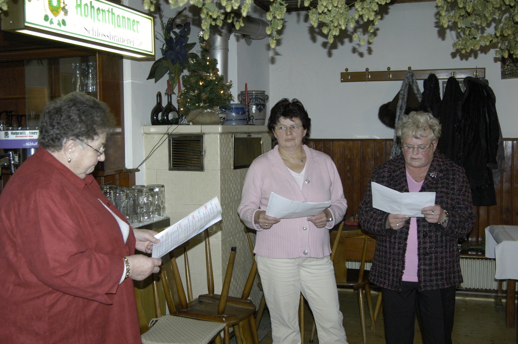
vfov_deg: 31.8
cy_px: 172
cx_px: 259
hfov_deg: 46.4
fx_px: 604
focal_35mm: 42
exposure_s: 1/60
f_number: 5
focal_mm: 28
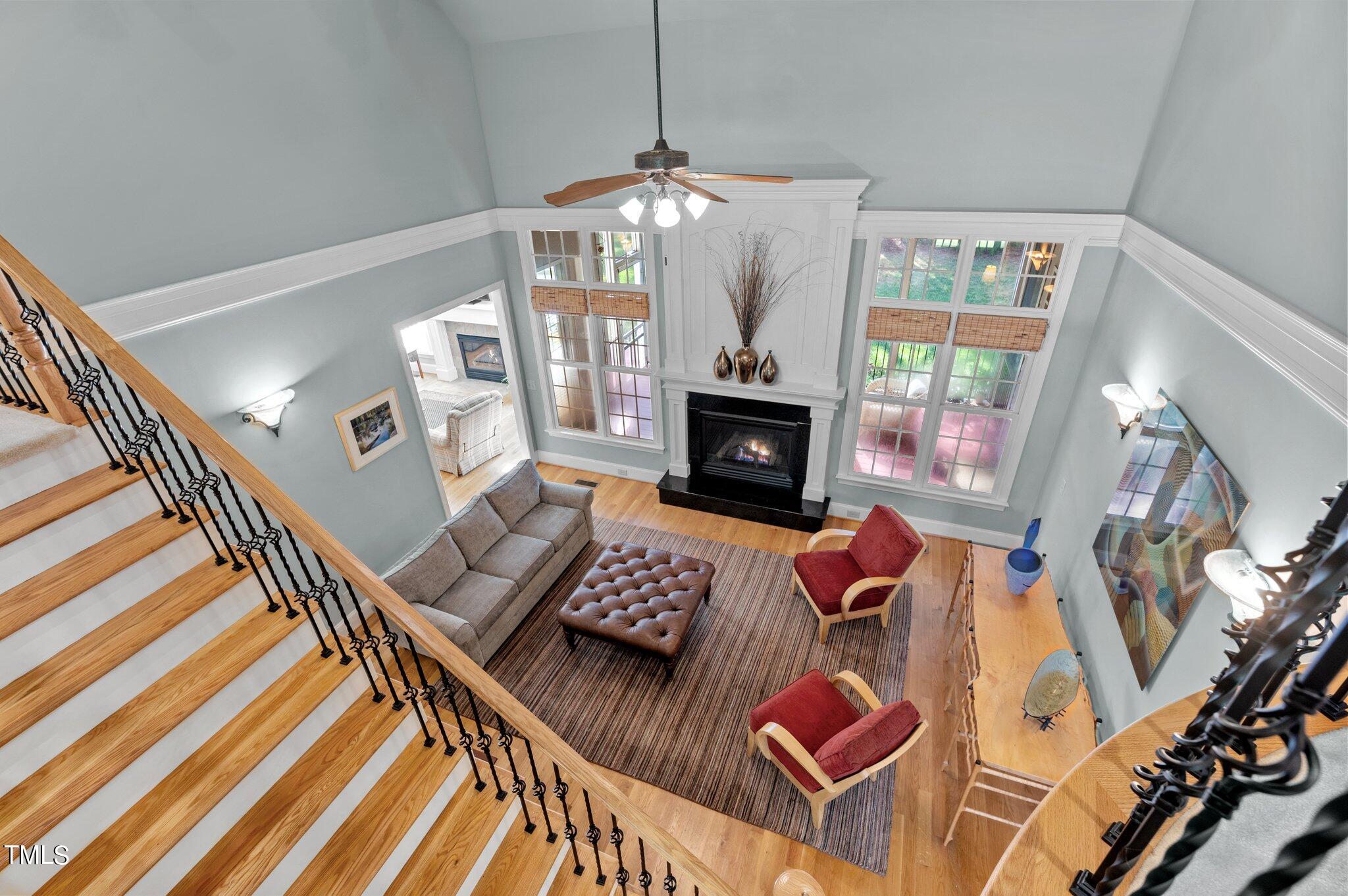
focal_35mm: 15
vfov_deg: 77.2
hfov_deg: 100.4
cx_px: 674
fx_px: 561
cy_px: 448
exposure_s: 1/2
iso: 400
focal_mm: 15
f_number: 6.3
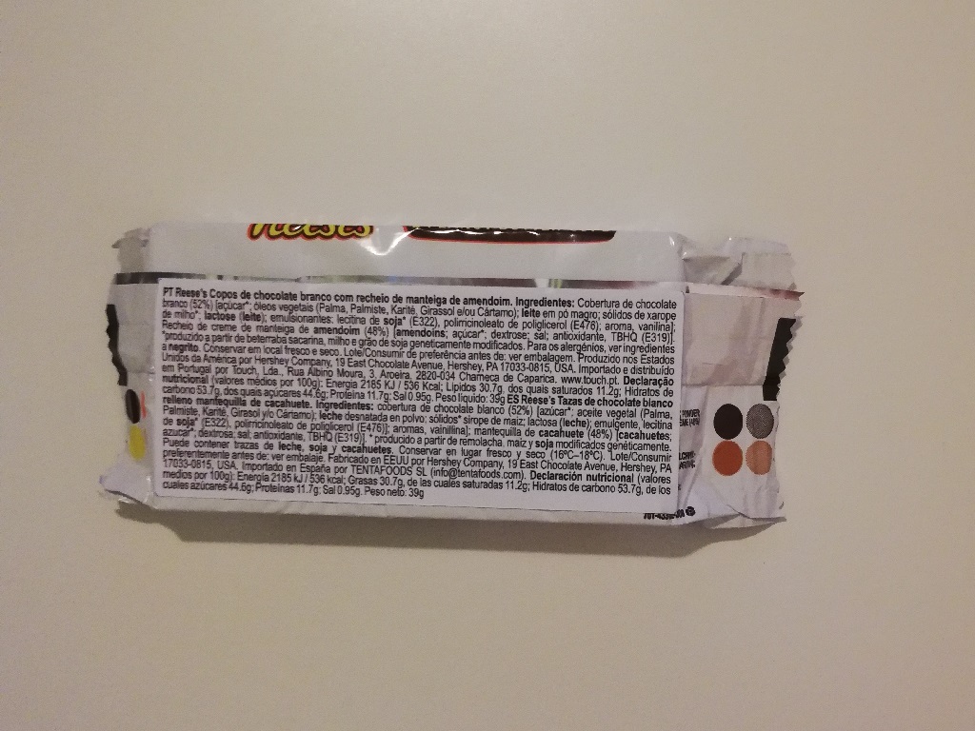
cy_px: 366
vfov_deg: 53.1
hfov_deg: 67.3
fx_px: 732
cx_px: 488
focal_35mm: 26
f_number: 2.2
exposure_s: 1/25
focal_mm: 3.81
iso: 500
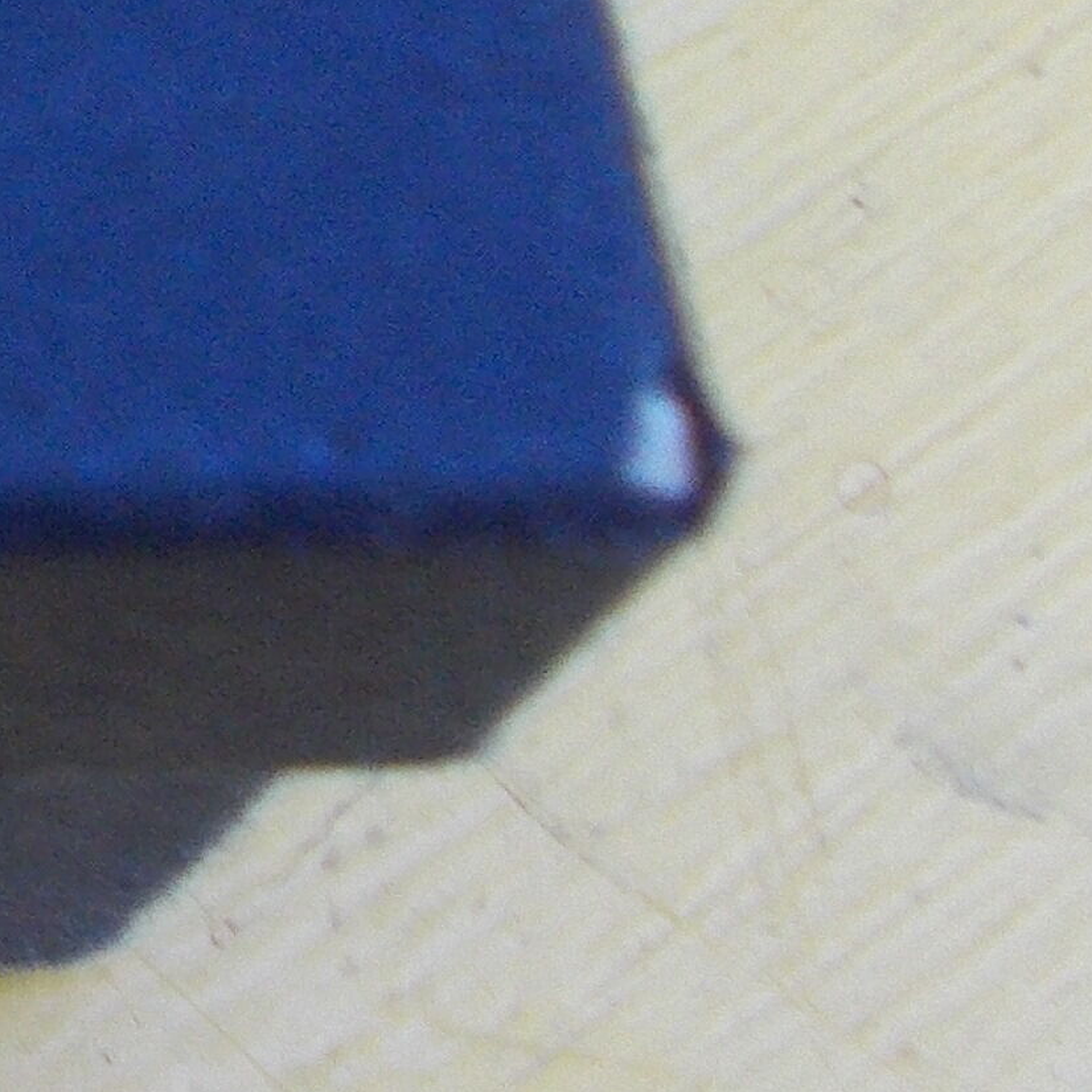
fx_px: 5282
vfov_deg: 11.4
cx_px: -1378
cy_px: -448
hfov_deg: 10.4
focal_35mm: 148
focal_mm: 5.3
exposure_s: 1/25
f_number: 3.4
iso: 160
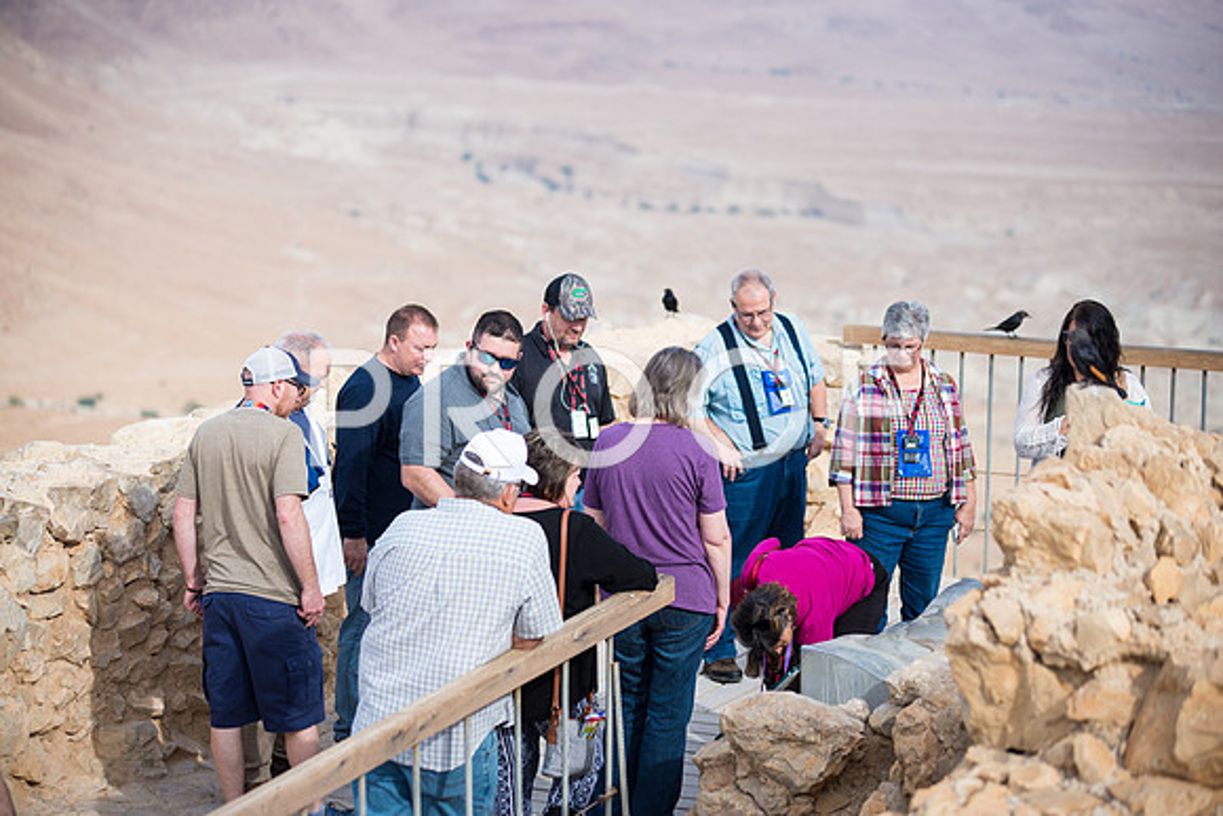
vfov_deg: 13.0
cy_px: 408
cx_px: 612
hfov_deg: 19.5
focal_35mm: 105
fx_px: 3568
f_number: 2.8
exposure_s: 1/4000
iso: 200
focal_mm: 105
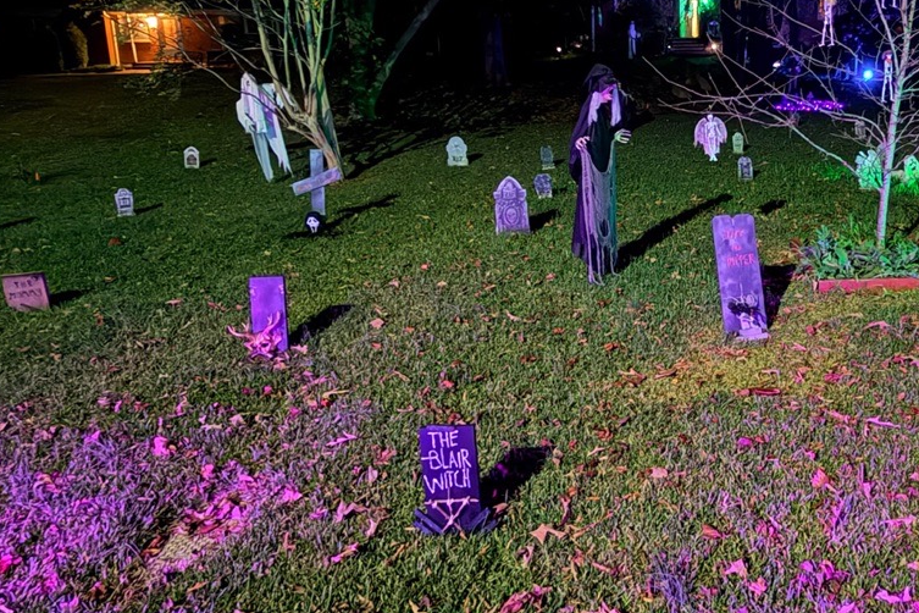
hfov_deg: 60.3
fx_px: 740
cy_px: 172
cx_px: 686
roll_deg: +0.4
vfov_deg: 43.8
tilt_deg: -10.3
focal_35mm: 29
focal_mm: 2.22
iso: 800
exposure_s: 1/4
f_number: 2.2
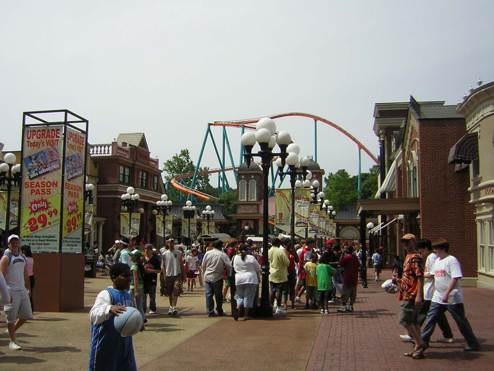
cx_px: 247
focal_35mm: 36
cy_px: 186
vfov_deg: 39.7
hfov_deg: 51.4
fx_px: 514
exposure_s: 1/447
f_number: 5.2
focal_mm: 4.7
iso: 50
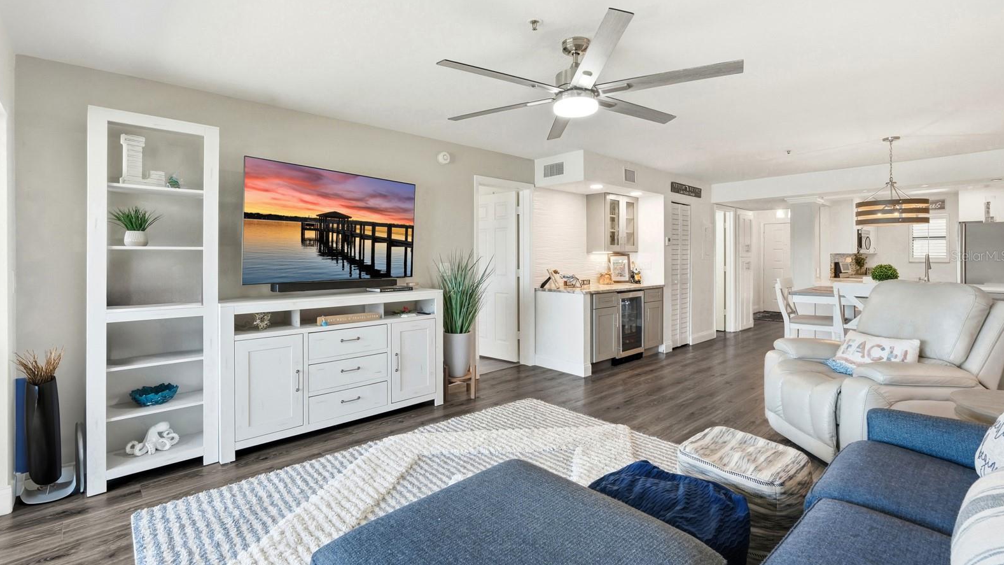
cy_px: 256
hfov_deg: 94.2
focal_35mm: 18
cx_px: 502
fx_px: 467
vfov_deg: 62.2
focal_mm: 16.5
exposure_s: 1/1600
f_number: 8
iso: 2500
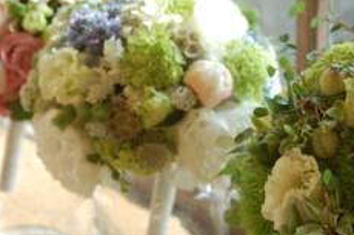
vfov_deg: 10.6
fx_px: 1268
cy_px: 93
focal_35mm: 129
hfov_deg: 15.9
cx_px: 159
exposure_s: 1/60
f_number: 4
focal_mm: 44
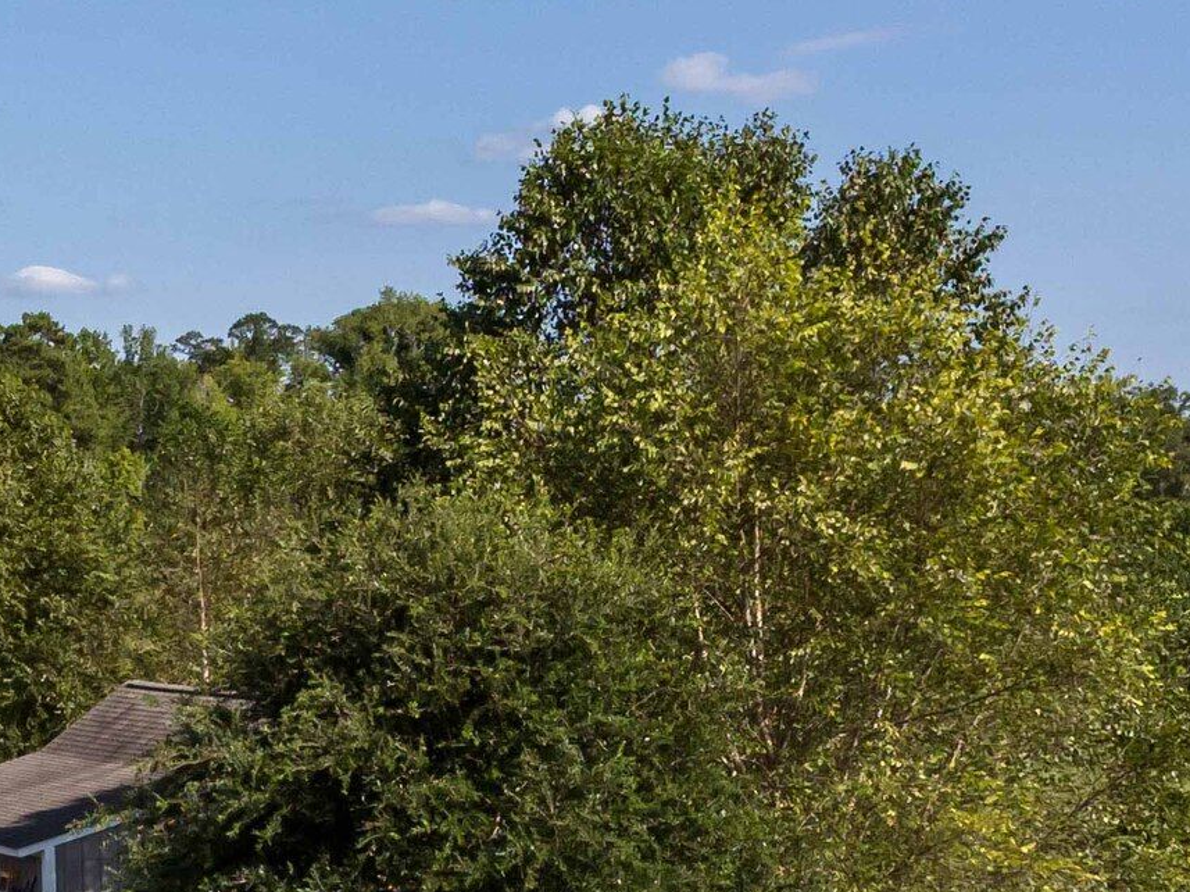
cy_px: 920
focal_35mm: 86
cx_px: 282
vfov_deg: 16.7
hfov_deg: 22.5
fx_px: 2955
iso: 400
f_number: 7.1
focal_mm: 12.29
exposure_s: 1/120
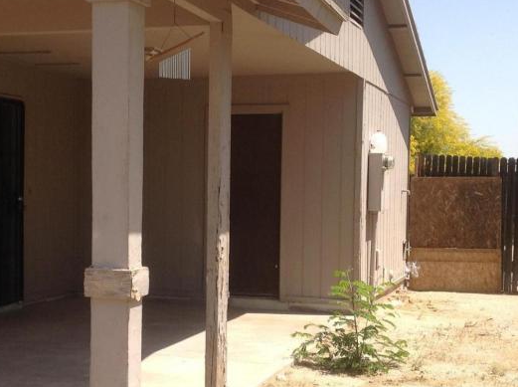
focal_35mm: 69
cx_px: 212
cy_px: 213
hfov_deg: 28.2
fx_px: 1031
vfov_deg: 21.2
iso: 50
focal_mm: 4.28
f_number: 2.4
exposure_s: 1/1374
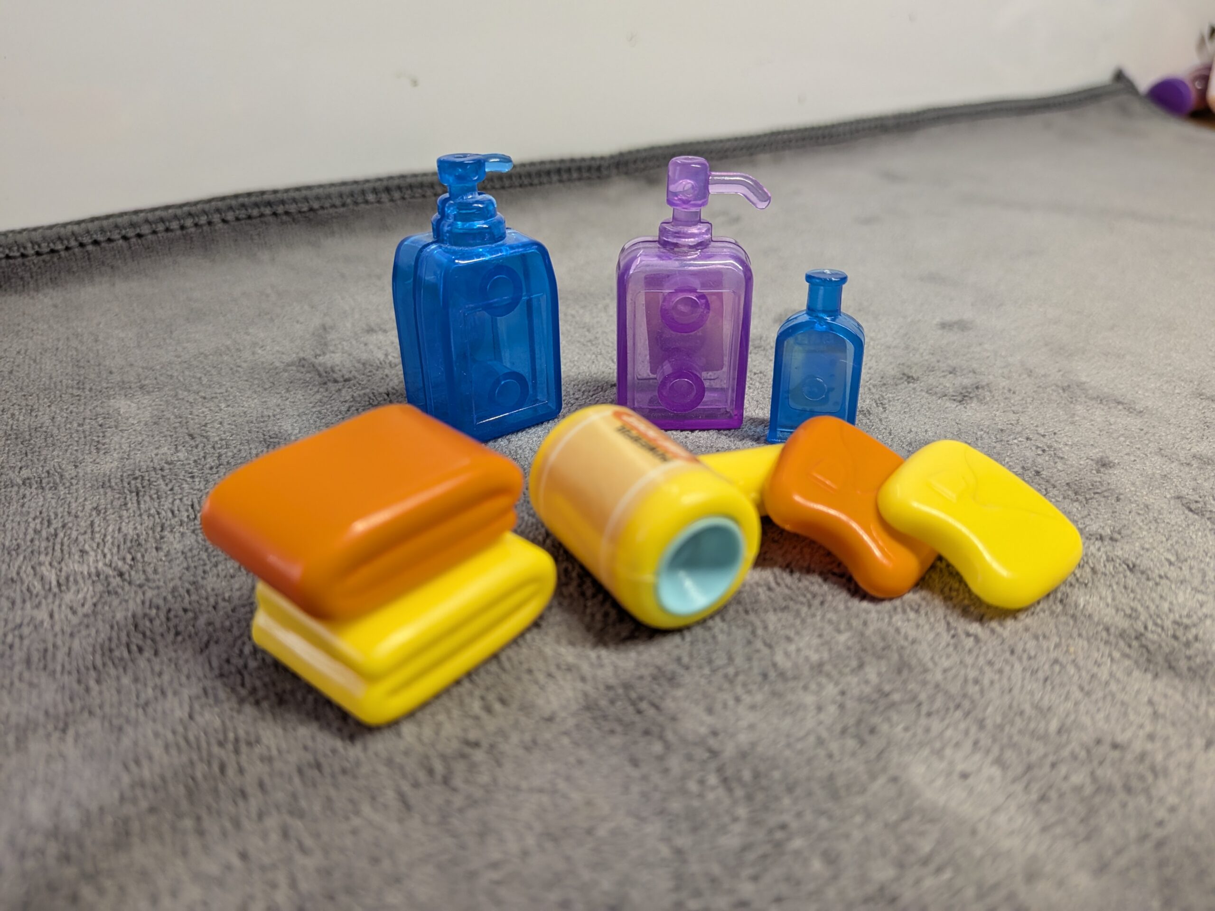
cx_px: 608
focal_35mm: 24
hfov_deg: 71.6
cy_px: 456
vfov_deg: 56.8
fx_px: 842
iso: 71
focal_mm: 4.53
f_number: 1.7
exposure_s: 1/28.9
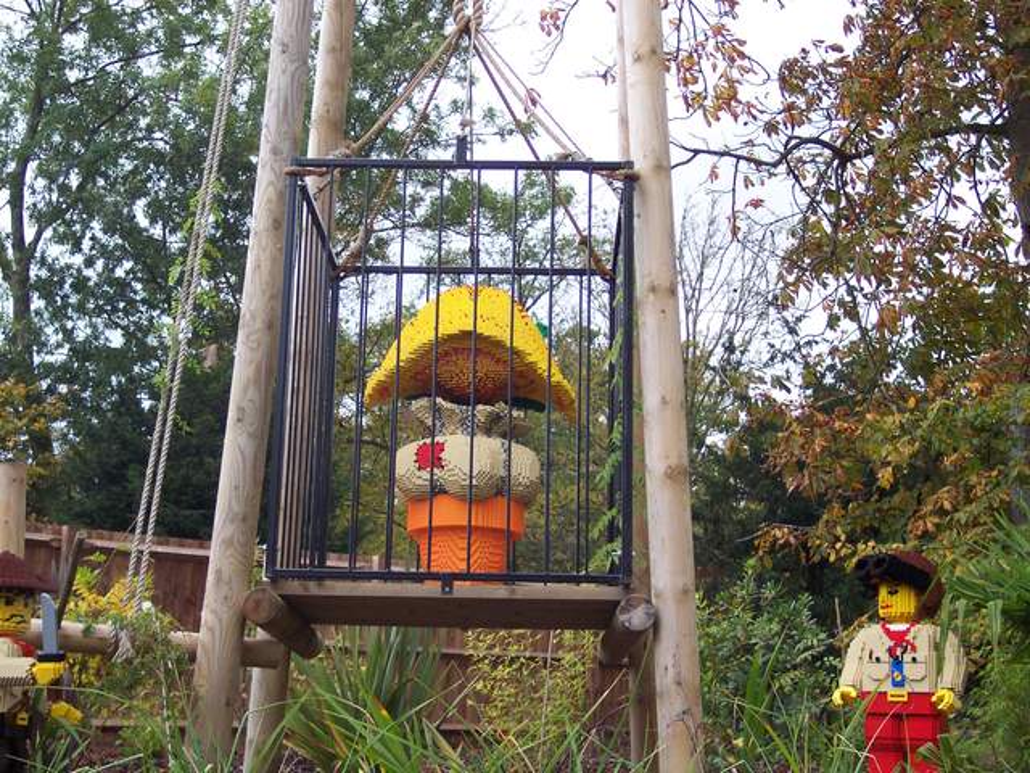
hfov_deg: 37.5
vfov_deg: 28.6
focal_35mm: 51
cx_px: 515
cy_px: 386
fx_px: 1518
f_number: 3.4
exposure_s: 1/350
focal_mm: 10.7
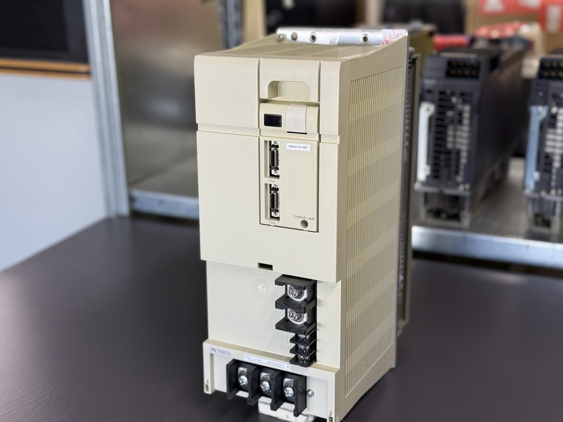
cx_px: 282
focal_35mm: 48
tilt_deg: -18.1
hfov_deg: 39.7
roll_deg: +1.7
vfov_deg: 30.3
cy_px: 211
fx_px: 781
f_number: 1.78
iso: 80
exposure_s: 1/50
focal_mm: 6.76
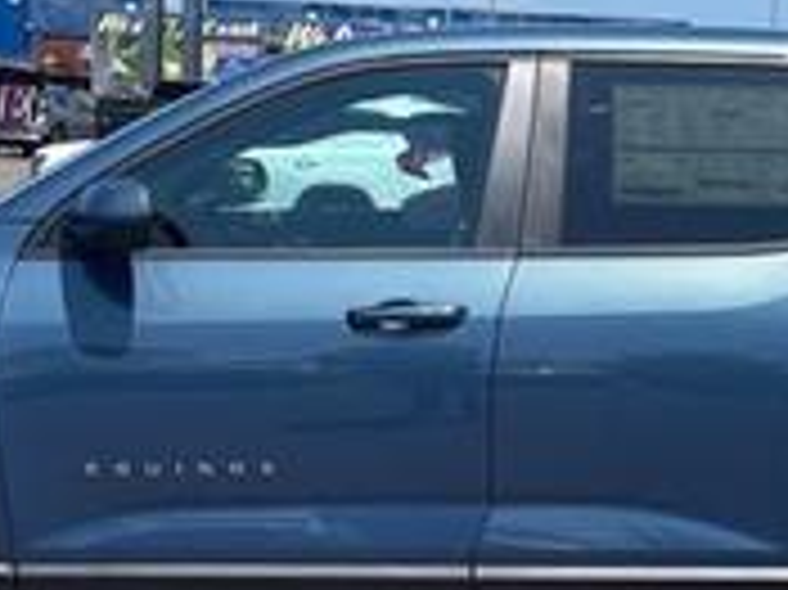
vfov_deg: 19.5
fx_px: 1706
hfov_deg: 26.0
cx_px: 428
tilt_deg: -11.4
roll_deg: -5.0
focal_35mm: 75
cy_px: 432
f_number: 1.6
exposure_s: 1/2564
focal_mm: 4.2
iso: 32
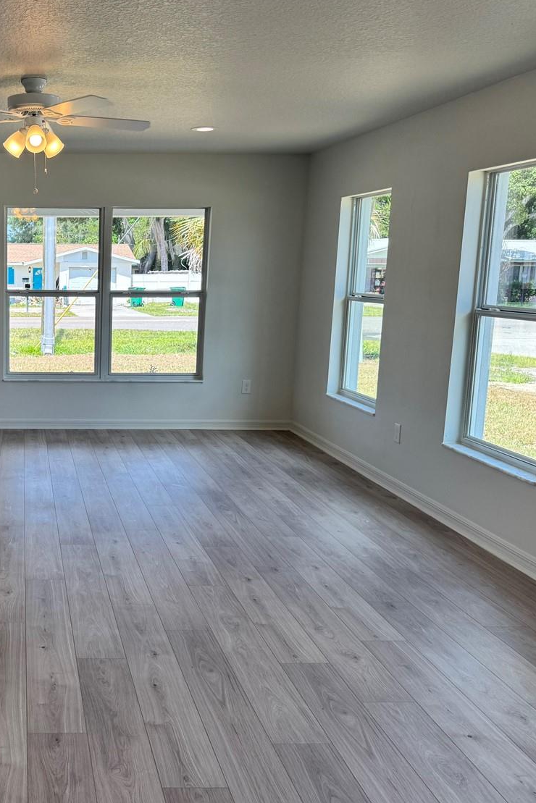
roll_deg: -0.9
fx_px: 803
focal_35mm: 36
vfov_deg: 53.1
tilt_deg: -9.8
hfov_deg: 34.3
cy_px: 404
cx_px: 28
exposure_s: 1/376
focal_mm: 6.76
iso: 80
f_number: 1.78
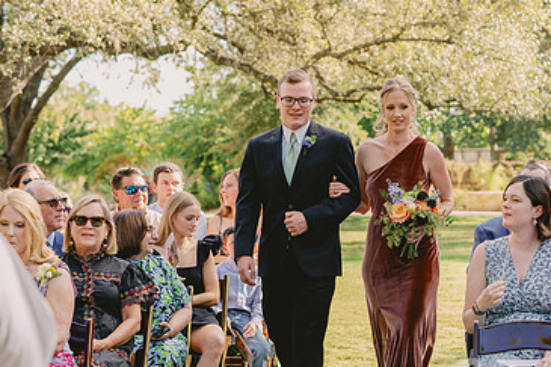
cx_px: 381
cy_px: 254
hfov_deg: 16.2
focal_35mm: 126
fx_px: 1928
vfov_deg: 10.9
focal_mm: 73
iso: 200
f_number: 4
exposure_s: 1/250
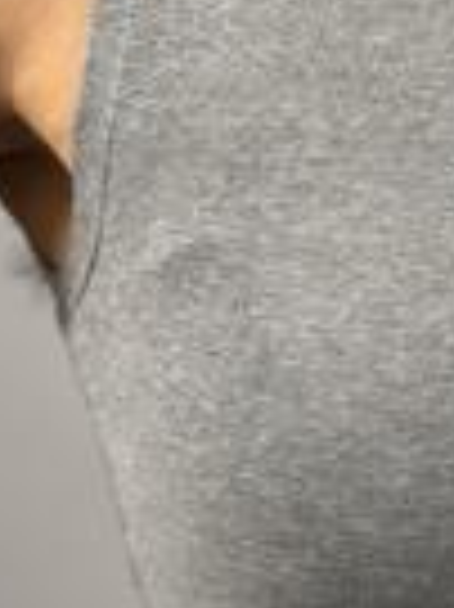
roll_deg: -0.7
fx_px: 2575
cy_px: 281
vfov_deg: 13.4
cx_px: 638
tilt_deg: -42.4
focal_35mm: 147
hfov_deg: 9.8
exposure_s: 1/100
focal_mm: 6.86
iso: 125
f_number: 1.78
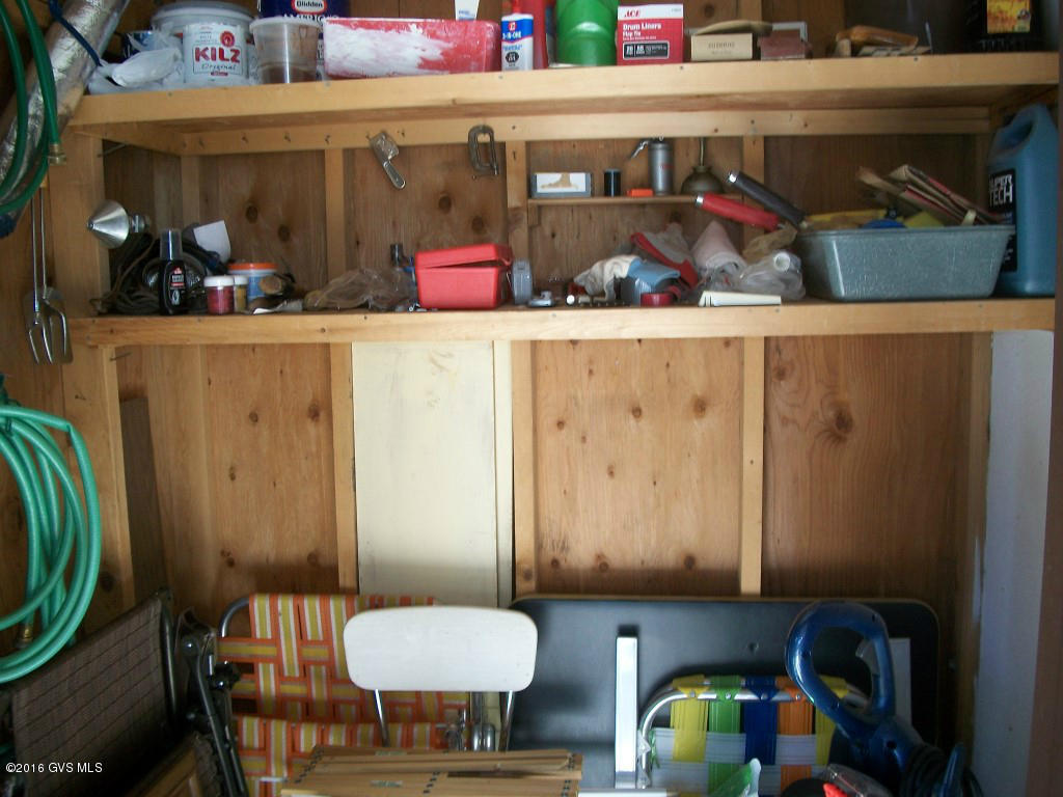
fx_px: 983
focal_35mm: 32
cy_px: 398
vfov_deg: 44.2
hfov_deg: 56.8
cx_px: 532
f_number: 2.9
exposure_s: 1/40
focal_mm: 5.7
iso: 80
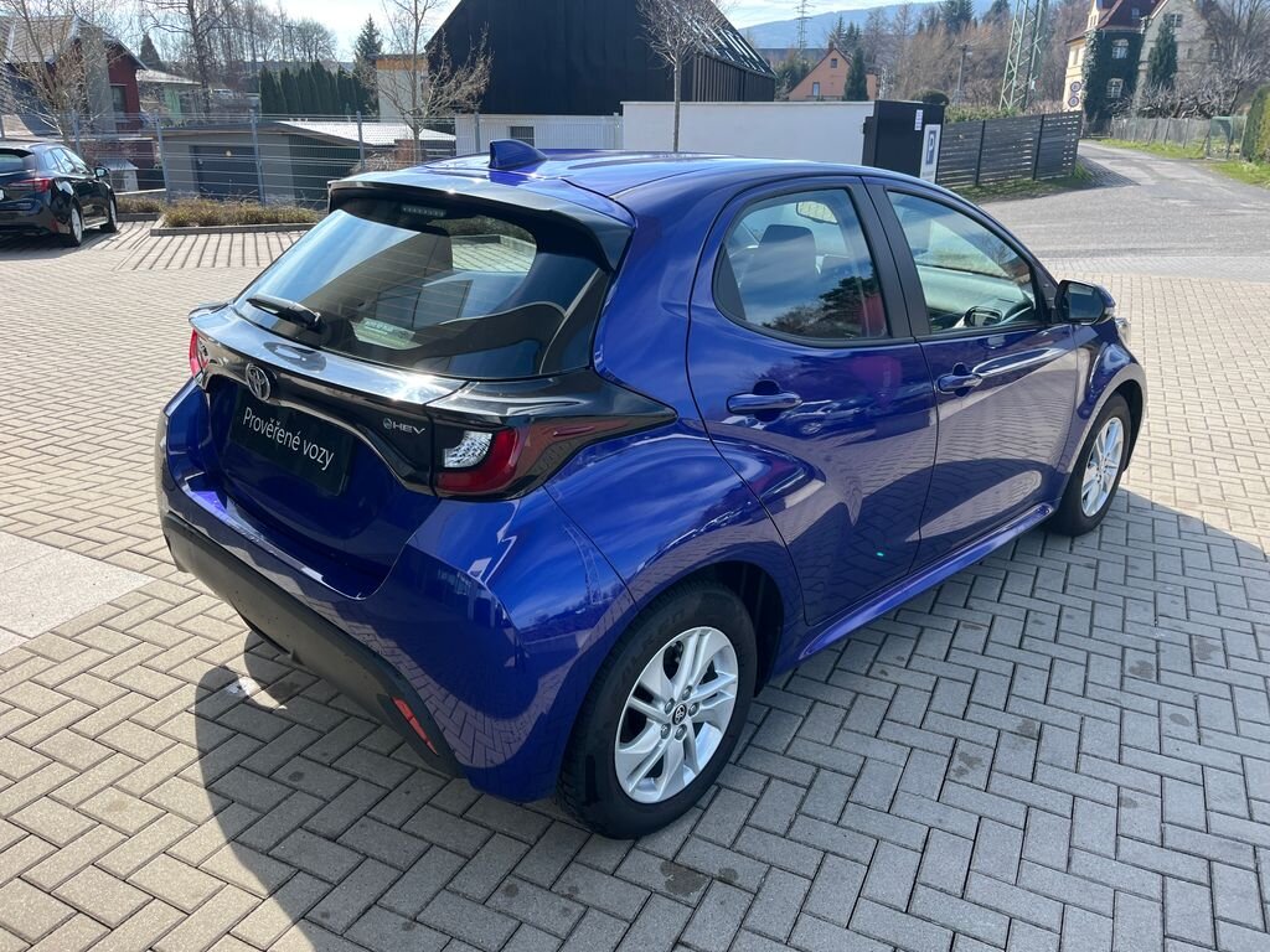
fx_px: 954
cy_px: 476
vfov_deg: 53.1
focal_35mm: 26
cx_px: 635
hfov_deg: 67.3
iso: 50
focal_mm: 5.1
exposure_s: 1/804
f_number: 1.6
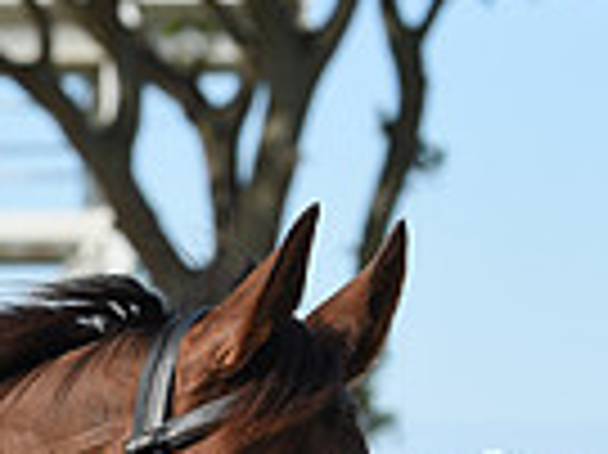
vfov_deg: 3.2
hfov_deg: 4.3
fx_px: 8002
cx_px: -405
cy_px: 600
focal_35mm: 456
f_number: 5.6
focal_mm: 110
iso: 400
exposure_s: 1/2000
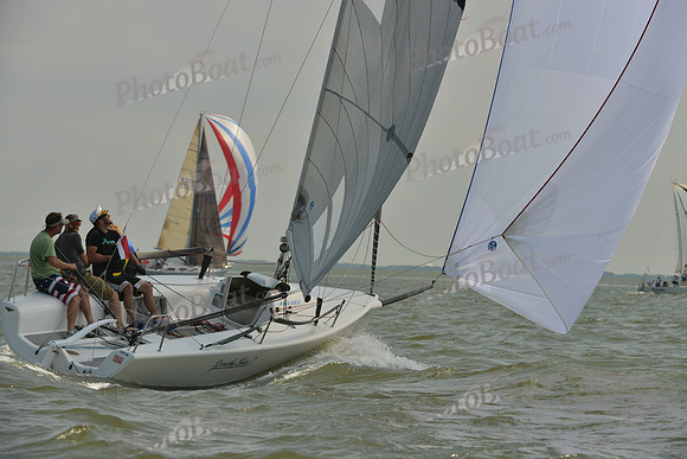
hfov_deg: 10.3
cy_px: 230
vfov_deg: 6.9
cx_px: 344
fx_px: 3817
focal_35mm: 200
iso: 400
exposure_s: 1/1250
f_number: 9
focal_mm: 200
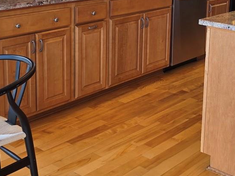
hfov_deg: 28.8
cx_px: 152
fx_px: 455
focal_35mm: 67
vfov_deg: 21.5
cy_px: 19
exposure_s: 1/120
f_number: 1.7
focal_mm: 6.3
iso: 40
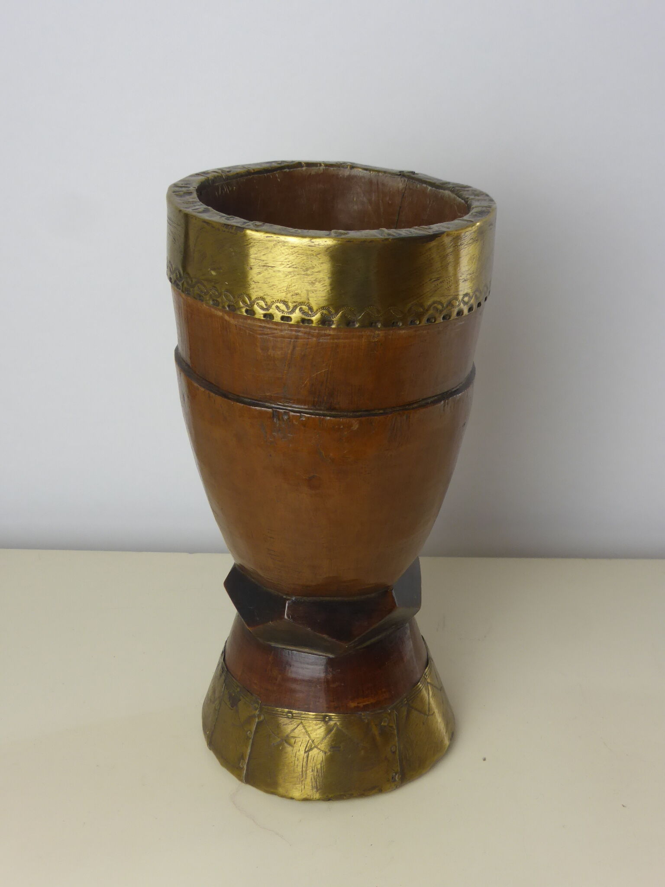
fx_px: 1127
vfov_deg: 42.9
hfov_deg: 32.9
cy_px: 444
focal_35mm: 44
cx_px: 332
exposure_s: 1/60
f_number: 4.1
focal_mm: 7.9
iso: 200
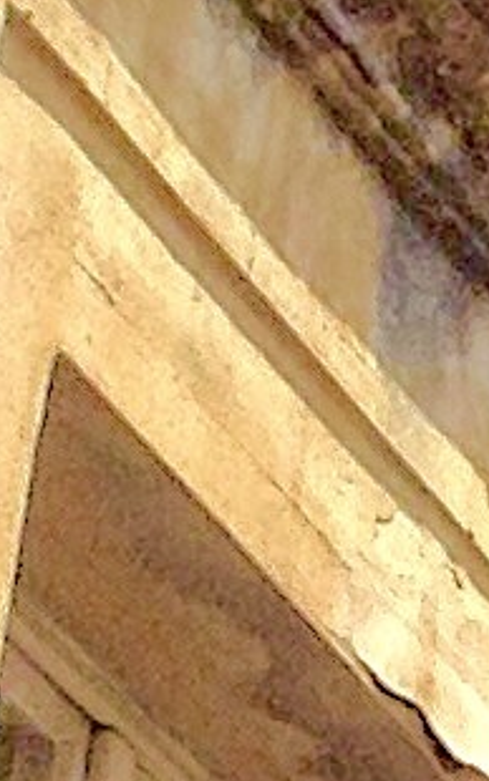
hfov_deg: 3.6
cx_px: 3254
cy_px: 1993
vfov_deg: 6.7
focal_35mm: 292
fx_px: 6221
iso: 25
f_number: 2.4
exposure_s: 1/878
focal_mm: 3.3
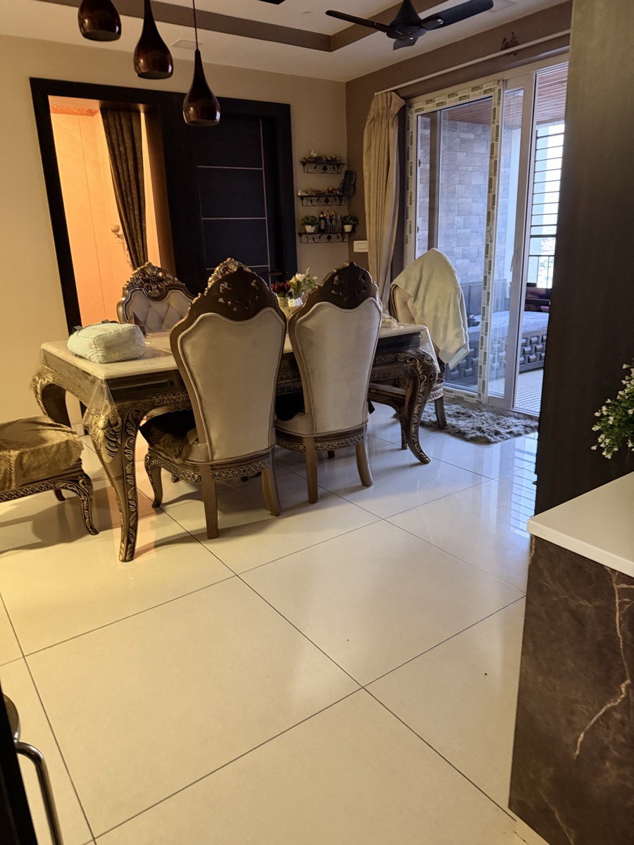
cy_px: 422
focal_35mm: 24
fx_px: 586
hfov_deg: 56.8
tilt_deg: -16.6
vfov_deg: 71.6
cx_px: 317
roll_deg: +1.6
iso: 800
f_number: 1.78
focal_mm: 6.76
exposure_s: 1/33
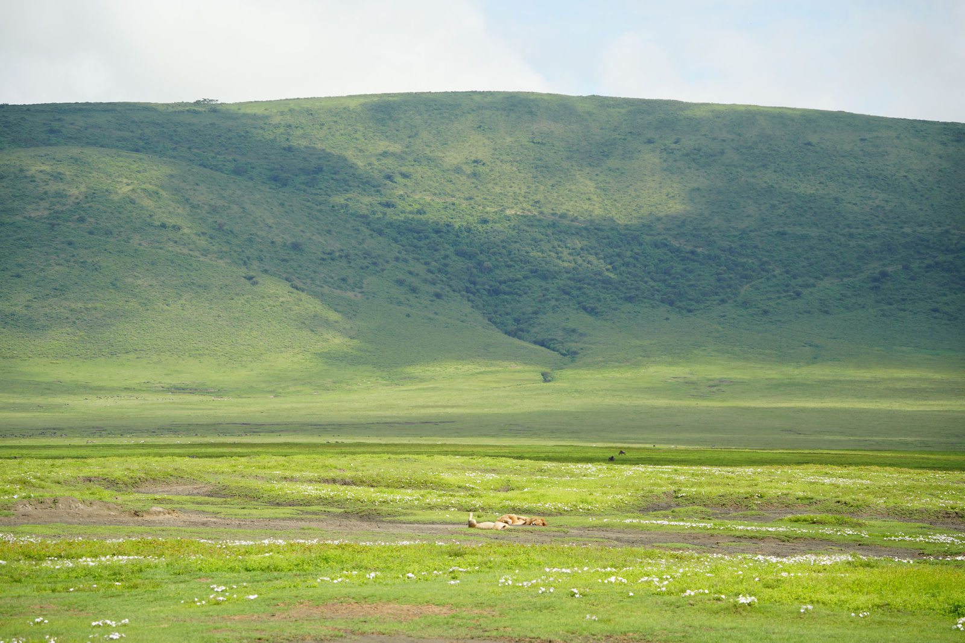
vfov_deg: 8.5
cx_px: 482
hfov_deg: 12.8
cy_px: 322
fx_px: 4315
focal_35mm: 161
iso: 100
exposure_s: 1/250
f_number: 7.1
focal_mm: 161
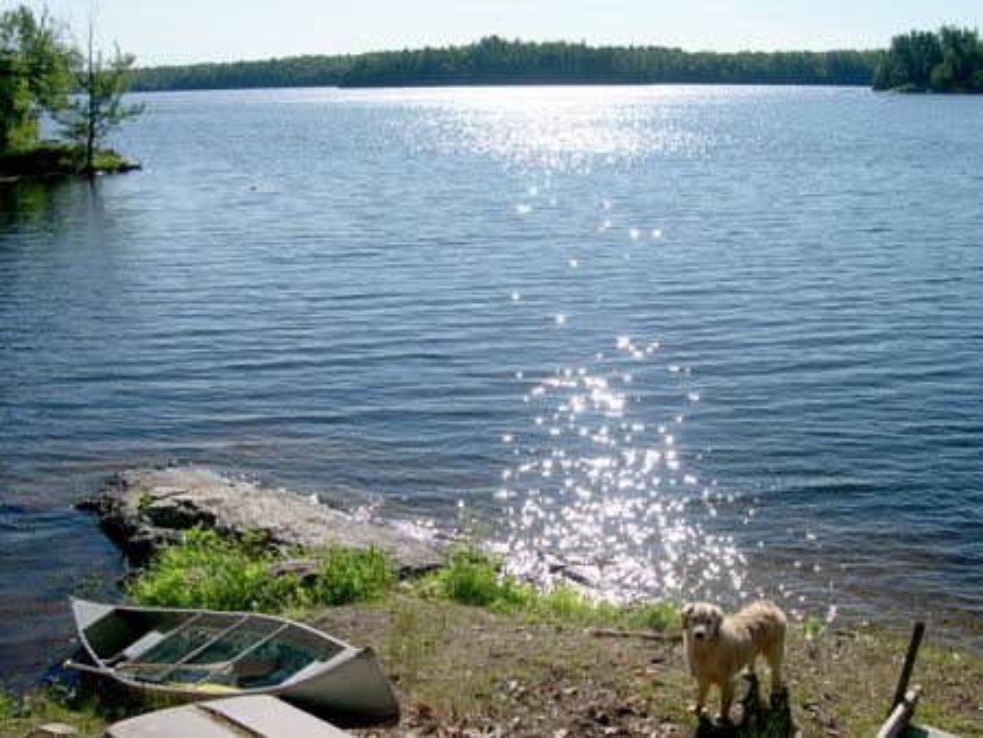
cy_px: 369
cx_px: 492
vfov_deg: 37.8
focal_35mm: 38
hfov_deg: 49.0
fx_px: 1080
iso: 100
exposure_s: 1/250
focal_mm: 8
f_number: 7.6
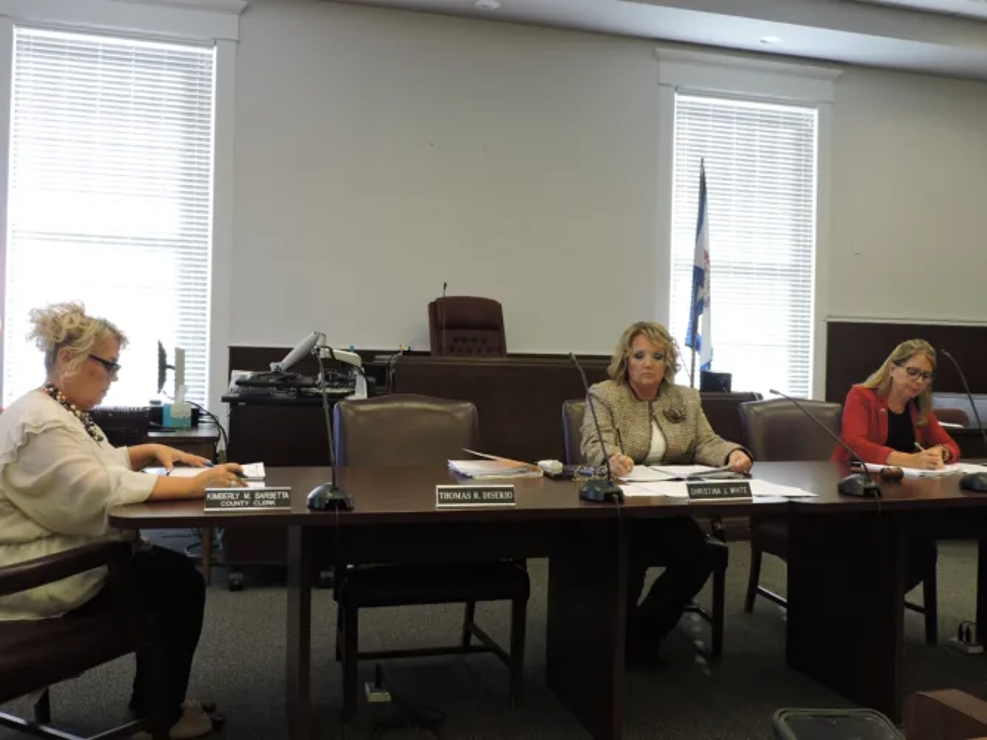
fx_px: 941
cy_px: 370
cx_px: 494
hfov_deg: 55.4
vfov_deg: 42.9
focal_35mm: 33
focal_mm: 5.9
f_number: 3.2
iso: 140
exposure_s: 1/50
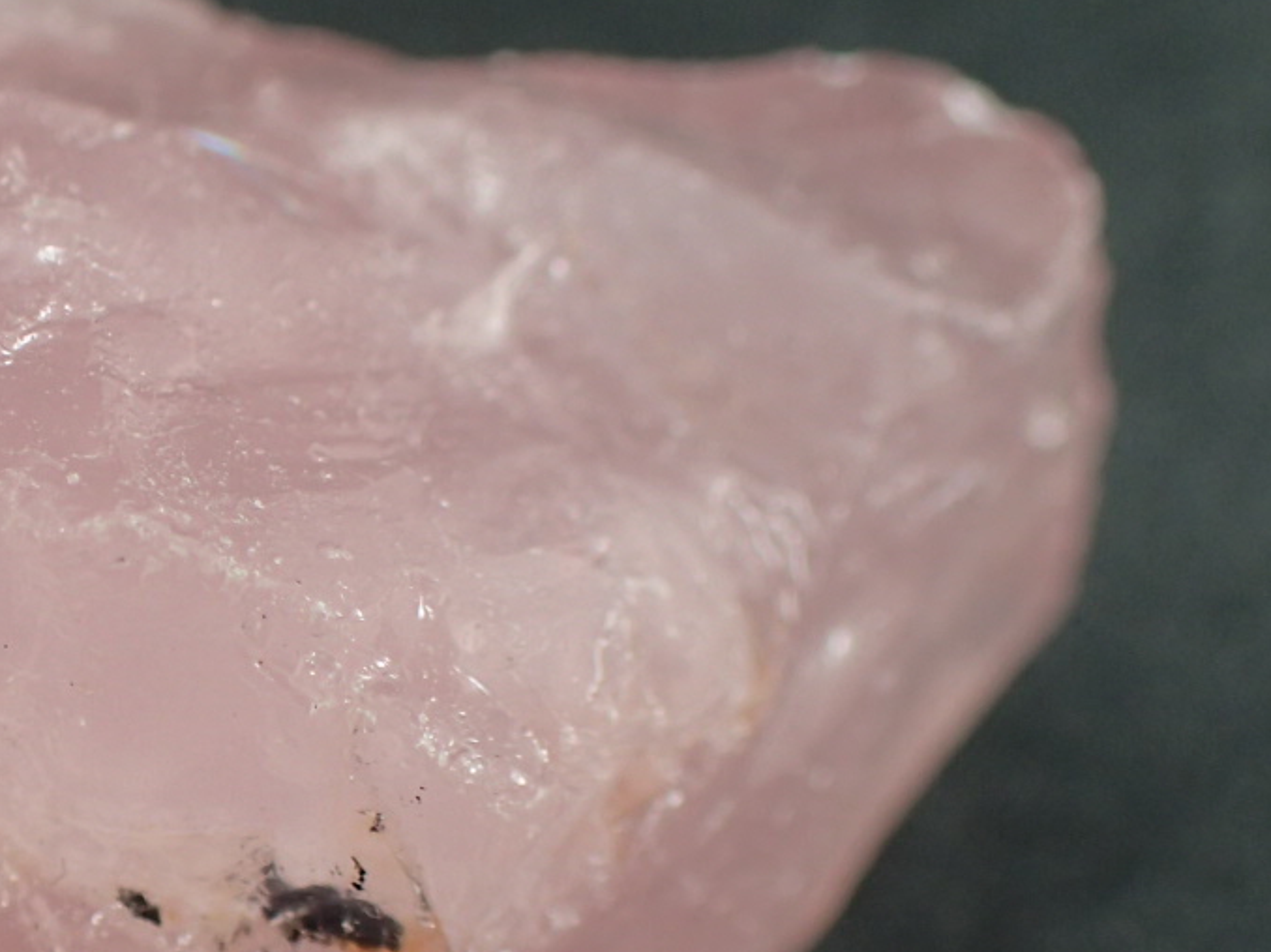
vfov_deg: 17.3
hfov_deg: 22.2
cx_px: 19
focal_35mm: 85
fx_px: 3120
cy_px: 635
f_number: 2.3
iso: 100
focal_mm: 5.5
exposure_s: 1/160
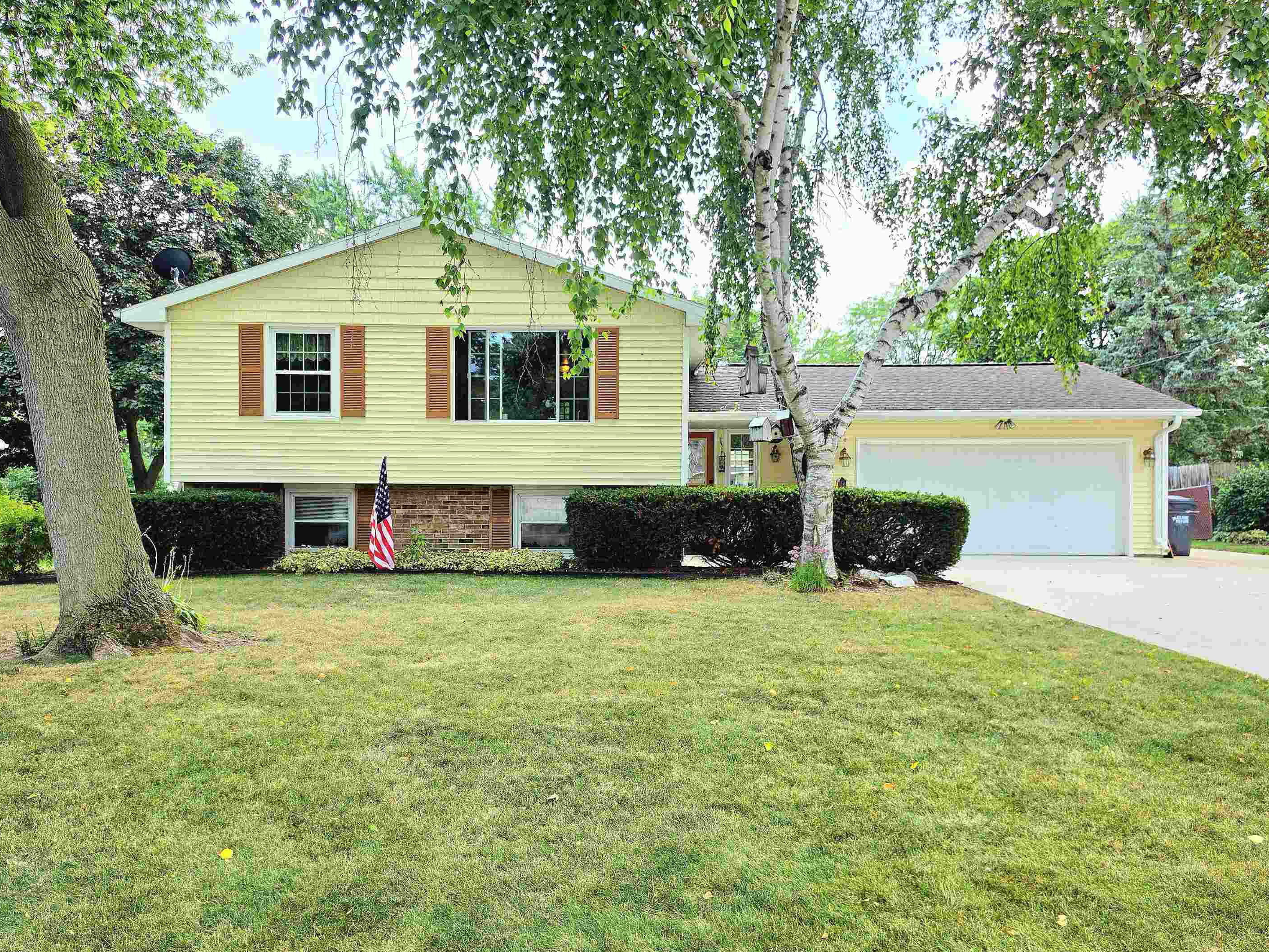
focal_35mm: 25
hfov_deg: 69.3
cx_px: 590
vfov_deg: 54.8
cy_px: 509
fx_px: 917
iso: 64
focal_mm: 6.5
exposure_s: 1/5000
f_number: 1.4
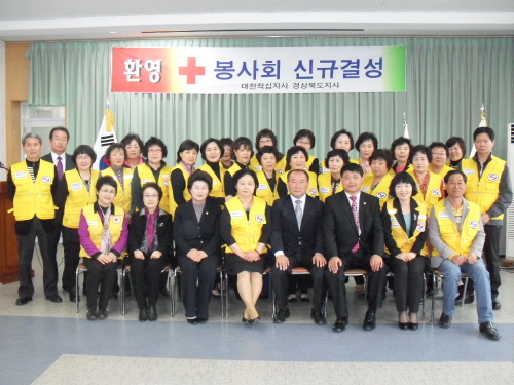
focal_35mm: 38
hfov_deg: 49.0
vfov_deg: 37.7
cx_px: 257
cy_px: 192
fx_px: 564
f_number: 2.8
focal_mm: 6.3
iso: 320
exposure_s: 1/45
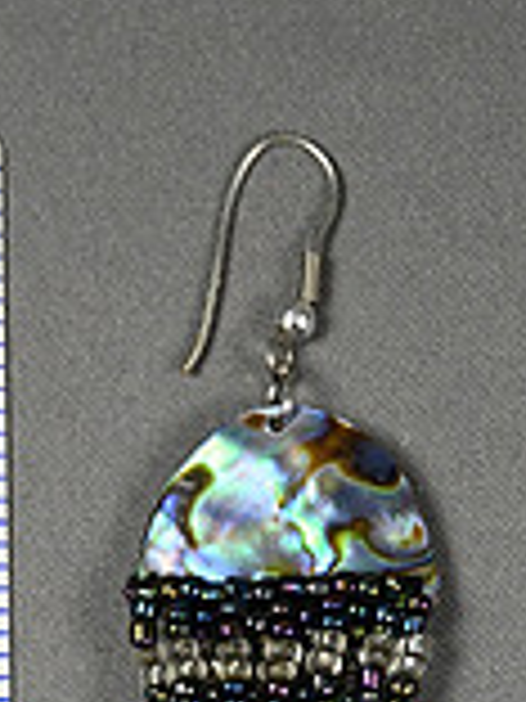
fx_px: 5065
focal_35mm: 250
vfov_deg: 7.7
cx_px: 438
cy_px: 1134
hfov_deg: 5.9
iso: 400
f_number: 4
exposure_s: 1/250
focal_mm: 70
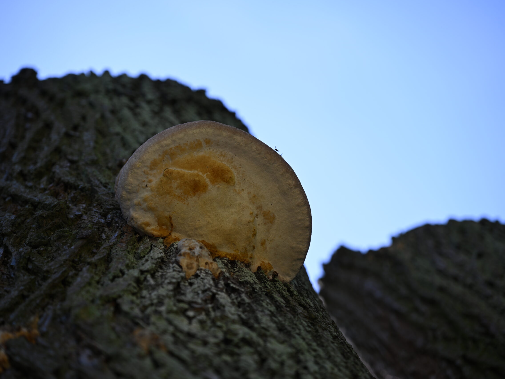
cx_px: 252
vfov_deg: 11.4
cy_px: 189
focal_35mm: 130
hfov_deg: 15.2
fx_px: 1897
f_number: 4
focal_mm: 120
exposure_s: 1/250
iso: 64
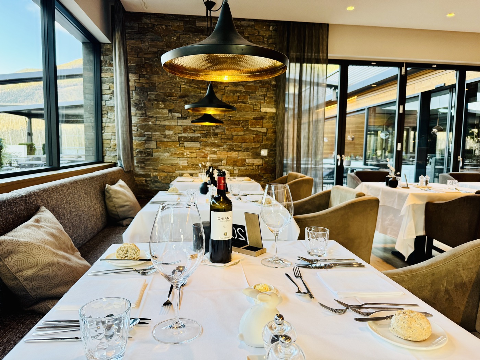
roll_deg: -1.0
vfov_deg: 56.8
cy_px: 180
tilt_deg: -5.3
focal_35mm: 24
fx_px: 333
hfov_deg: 71.6
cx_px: 240
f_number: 1.78
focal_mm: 6.76
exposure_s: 1/100
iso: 100
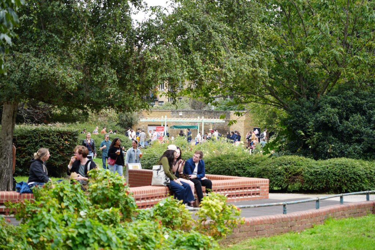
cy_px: 125
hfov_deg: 24.5
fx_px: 865
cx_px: 188
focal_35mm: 83
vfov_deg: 16.5
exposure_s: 1/100
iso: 100
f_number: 4
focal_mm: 83
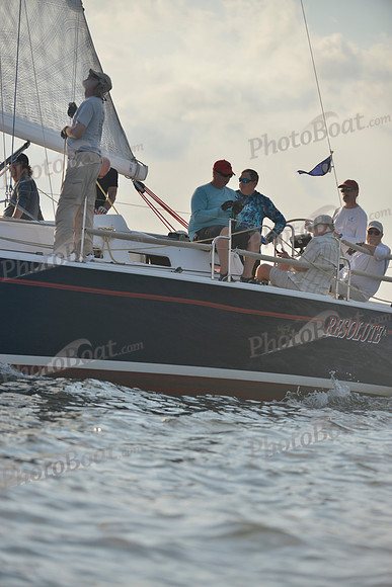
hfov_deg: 6.9
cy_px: 294
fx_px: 3264
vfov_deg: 10.3
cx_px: 196
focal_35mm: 200
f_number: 4.5
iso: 280
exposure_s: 1/2000
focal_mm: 200
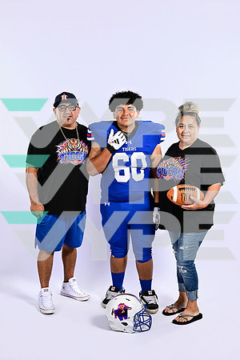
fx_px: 520
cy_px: 180
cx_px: 120
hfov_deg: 26.0
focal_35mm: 52
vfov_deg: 38.2
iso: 160
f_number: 6.3
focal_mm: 52
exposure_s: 1/200
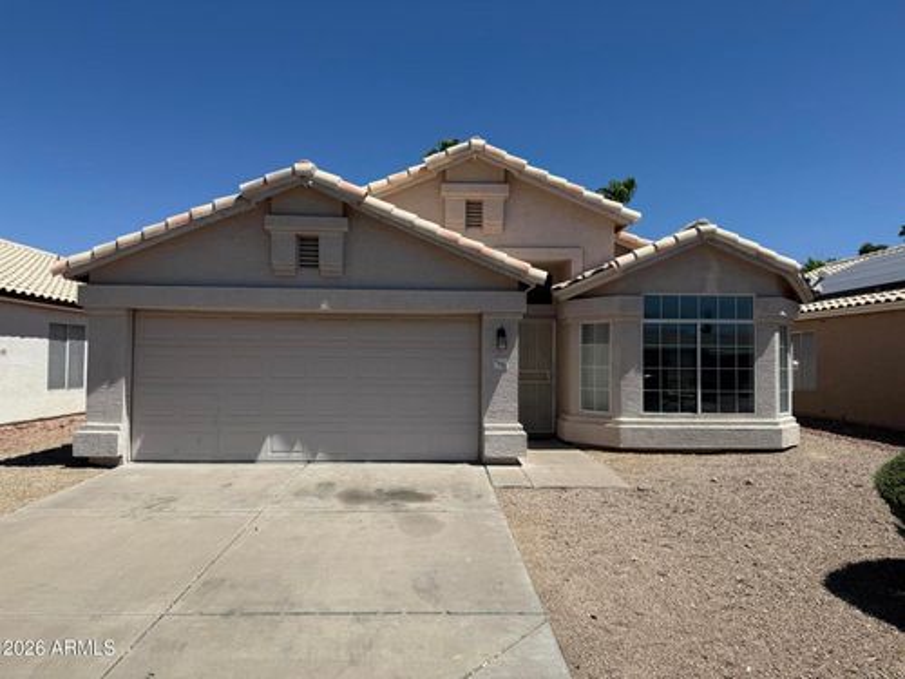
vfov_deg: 56.8
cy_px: 340
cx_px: 452
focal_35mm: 24
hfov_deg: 71.6
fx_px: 627
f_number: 1.78
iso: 80
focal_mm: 6.76
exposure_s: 1/6711
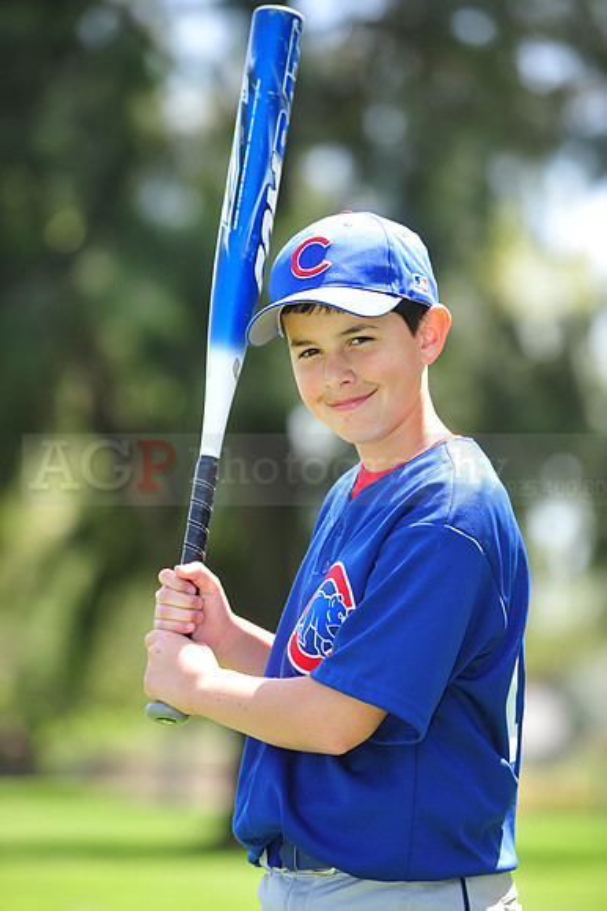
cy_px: 456
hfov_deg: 6.9
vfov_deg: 10.3
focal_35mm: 200
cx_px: 304
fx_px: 5064
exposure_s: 1/320
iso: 200
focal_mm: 200
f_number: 4.5
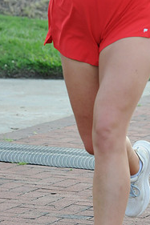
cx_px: 126
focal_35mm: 266
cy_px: 6
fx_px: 1664
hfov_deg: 5.2
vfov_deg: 7.7
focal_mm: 86
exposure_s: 1/800
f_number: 4.5
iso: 800
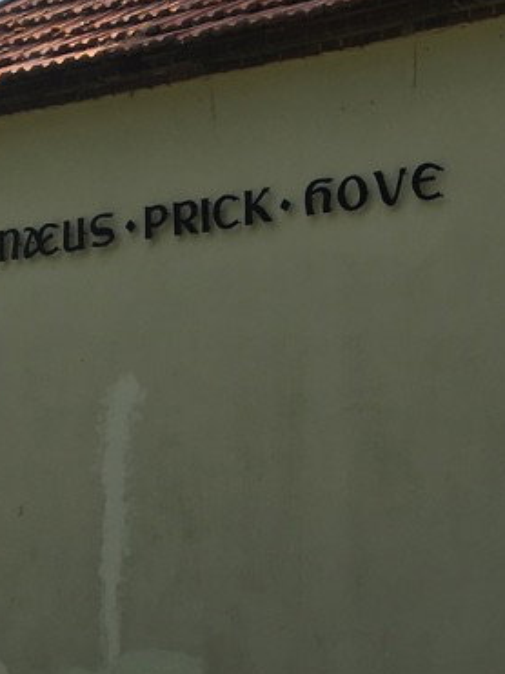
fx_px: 1557
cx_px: 441
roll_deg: +1.2
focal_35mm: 80
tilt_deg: +6.4
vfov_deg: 24.4
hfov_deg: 18.2
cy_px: 303
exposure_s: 1/686
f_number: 2.2
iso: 25
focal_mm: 4.15
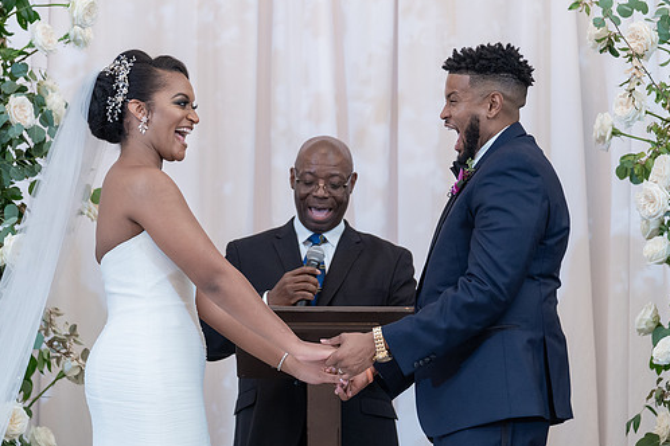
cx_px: 323
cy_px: 196
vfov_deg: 7.9
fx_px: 3219
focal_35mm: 173
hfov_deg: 11.9
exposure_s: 1/100
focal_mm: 136
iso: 2000
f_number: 4
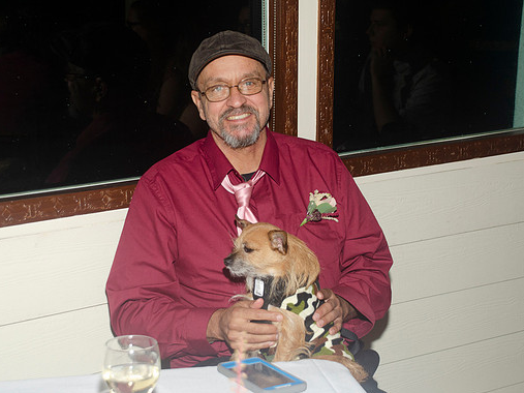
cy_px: 198
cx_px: 260
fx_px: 1196
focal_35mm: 79
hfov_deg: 24.7
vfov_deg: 18.7
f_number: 5.6
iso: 400
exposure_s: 1/60
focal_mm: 48
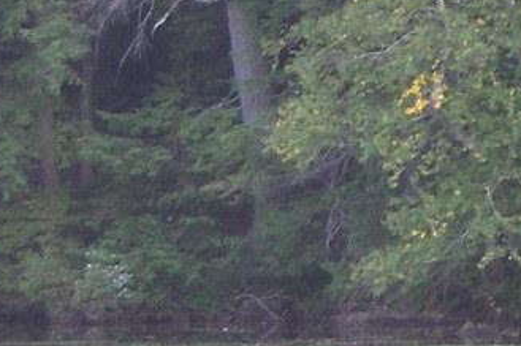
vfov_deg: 1.8
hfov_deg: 2.7
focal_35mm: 771
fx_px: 11152
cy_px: 235
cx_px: -531
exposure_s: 1/40
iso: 100
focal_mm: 24.9
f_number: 4
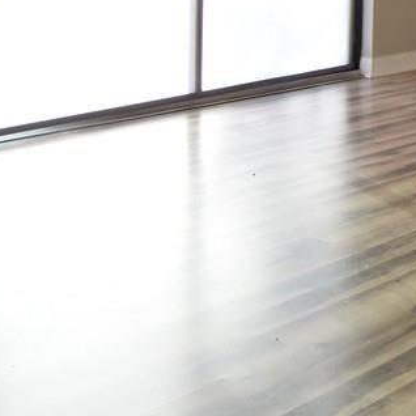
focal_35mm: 77
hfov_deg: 19.7
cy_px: -90
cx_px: 611
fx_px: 1047
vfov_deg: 20.9
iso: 800
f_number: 3.5
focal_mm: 6.7
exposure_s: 1/60
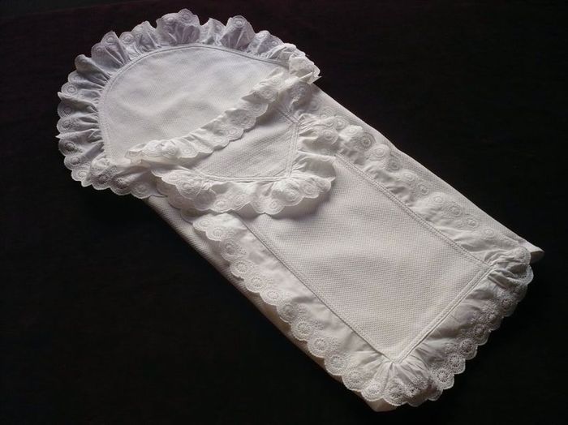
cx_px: 284
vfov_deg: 40.7
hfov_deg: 52.7
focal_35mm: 35
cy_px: 212
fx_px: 574
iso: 400
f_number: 2.8
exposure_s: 1/500
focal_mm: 5.8
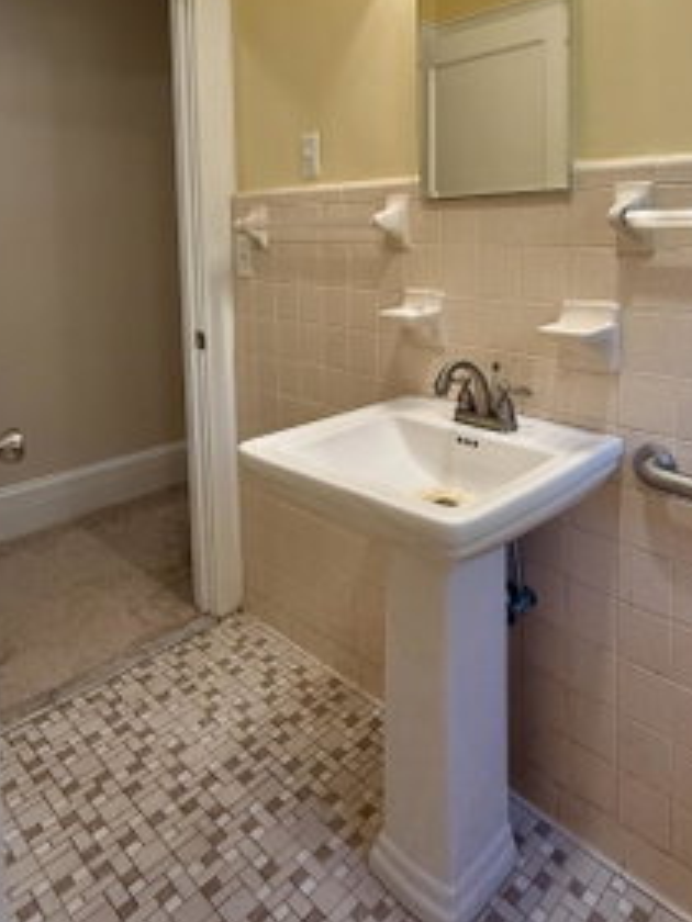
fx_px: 640
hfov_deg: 55.0
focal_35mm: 24
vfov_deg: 68.5
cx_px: 488
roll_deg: -0.4
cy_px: 270
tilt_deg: -3.4
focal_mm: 2.22
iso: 125
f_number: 2.2
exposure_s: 1/120
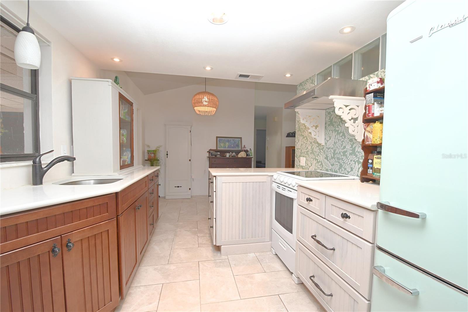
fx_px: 195
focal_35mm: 15
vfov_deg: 77.3
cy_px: 156
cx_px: 234
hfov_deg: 100.4
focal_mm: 10
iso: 800
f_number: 7.1
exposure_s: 1/60
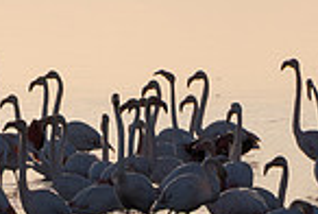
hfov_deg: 1.0
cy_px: 16
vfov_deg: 0.7
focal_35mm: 2080
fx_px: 18411
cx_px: -113
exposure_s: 1/1600
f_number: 13
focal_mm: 350
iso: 400
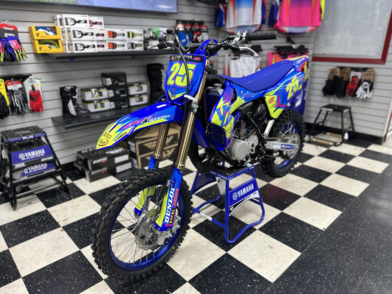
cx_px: 196
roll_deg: -0.2
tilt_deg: -20.4
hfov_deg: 71.6
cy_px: 147
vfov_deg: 56.8
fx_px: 272
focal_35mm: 24
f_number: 1.78
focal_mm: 6.86
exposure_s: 1/60
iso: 125
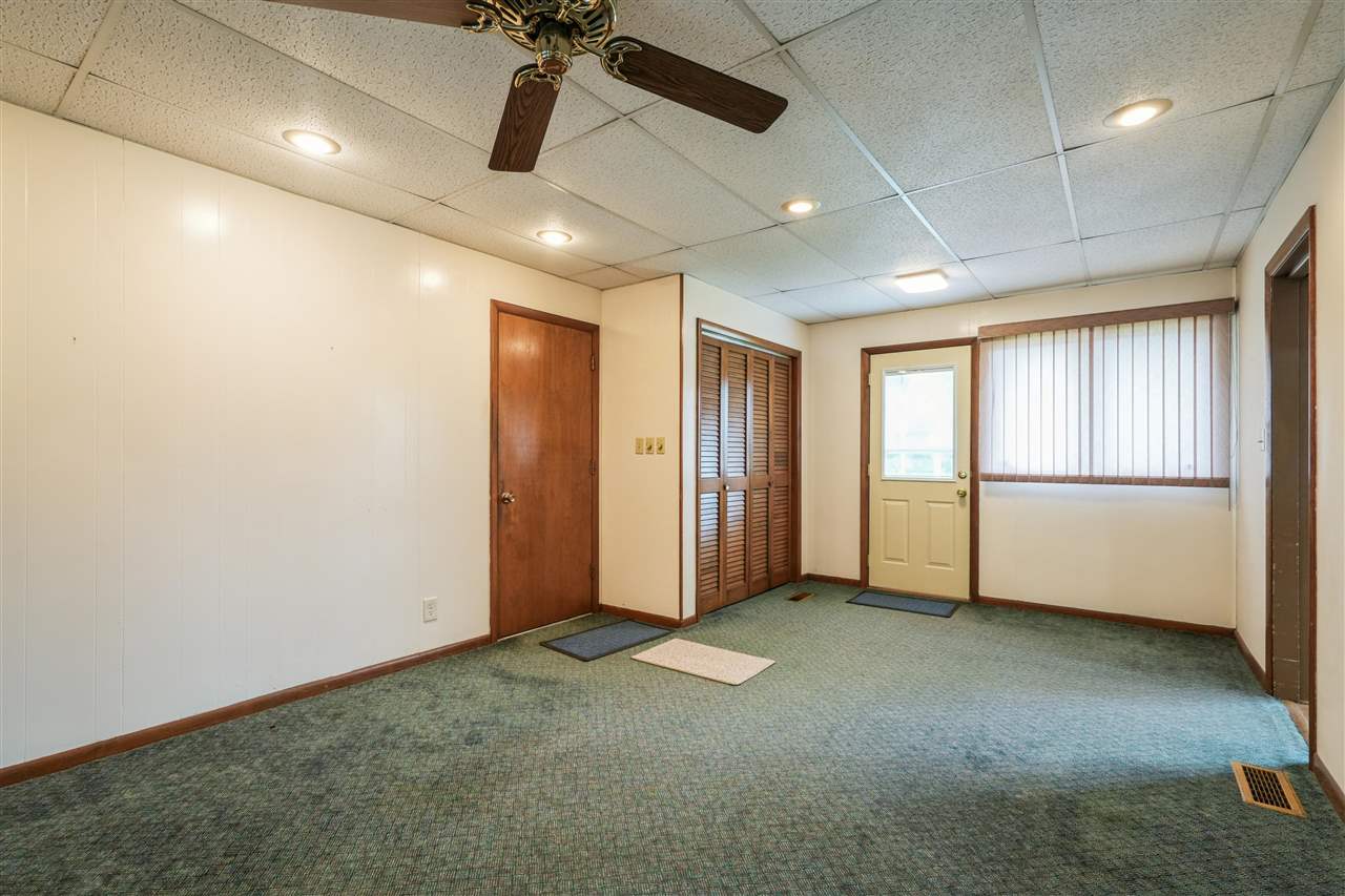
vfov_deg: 73.7
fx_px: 598
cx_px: 672
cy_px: 448
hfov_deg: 96.7
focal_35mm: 16
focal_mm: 16
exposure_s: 1/8
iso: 400
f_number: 10
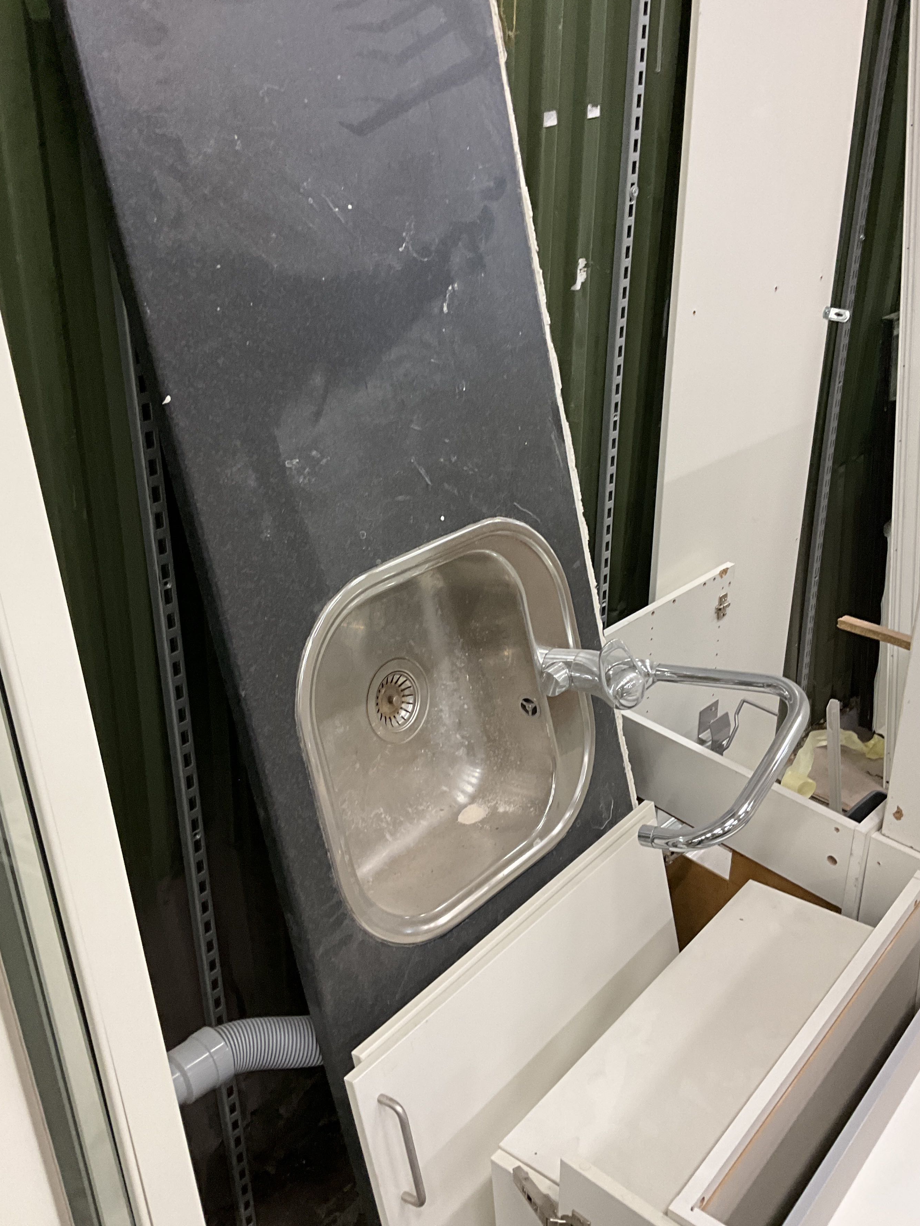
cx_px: 478
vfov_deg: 55.3
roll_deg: -1.0
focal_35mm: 33
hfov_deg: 42.9
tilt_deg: -25.2
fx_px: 1169
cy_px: 561
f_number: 1.8
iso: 125
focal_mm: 3
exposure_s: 1/60
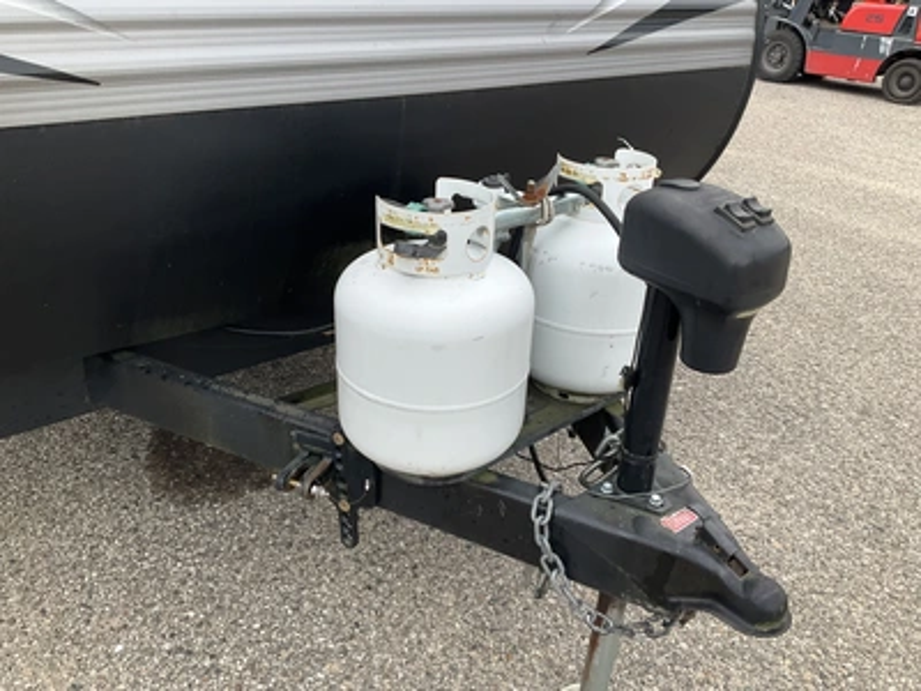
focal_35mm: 29
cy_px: 346
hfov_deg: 61.7
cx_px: 460
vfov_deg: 48.2
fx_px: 772
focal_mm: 3
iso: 20
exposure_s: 1/162
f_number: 1.8
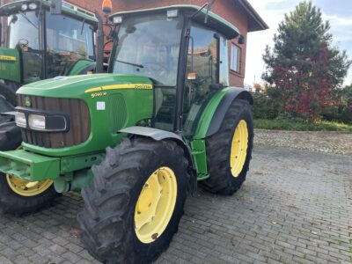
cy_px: 132
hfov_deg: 67.3
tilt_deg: -3.8
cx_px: 176
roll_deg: -1.9
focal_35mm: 26
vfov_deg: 53.1
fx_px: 264
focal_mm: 5.1
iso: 50
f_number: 1.6
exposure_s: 1/425
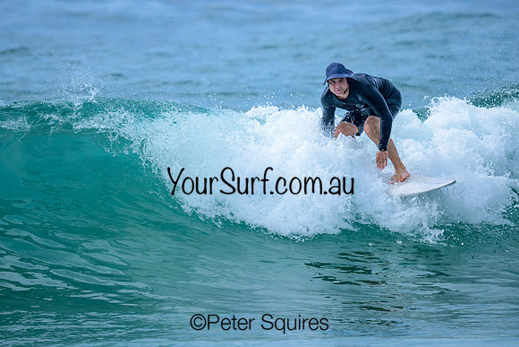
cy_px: 125
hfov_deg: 1.9
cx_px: 243
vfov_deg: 1.3
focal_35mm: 1073
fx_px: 15472
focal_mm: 800
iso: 320
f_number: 6.3
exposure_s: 1/3200
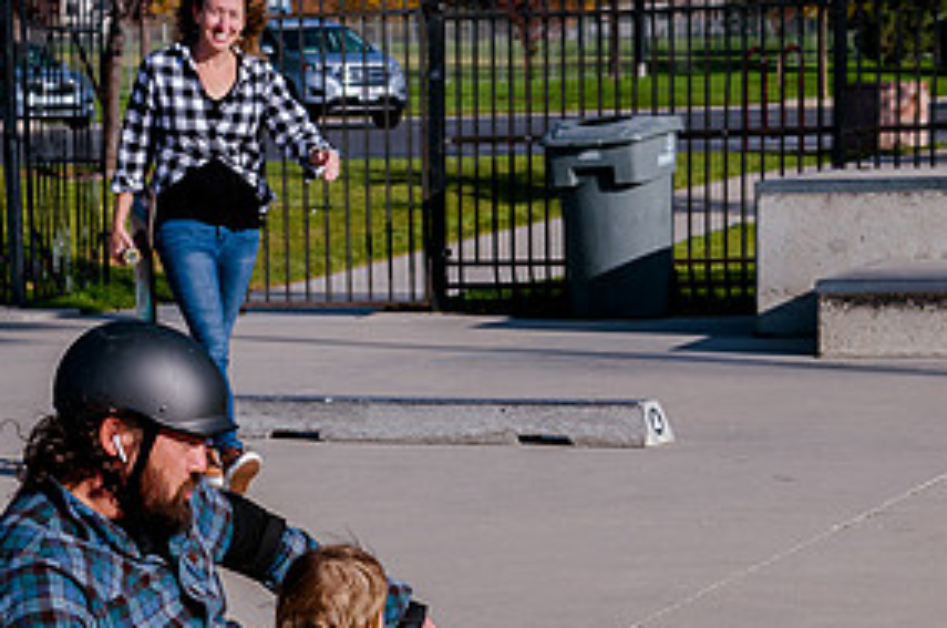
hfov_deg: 15.4
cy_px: 630
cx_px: 356
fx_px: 3493
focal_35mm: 133
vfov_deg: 10.2
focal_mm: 52
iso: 200
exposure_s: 1/640
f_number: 8
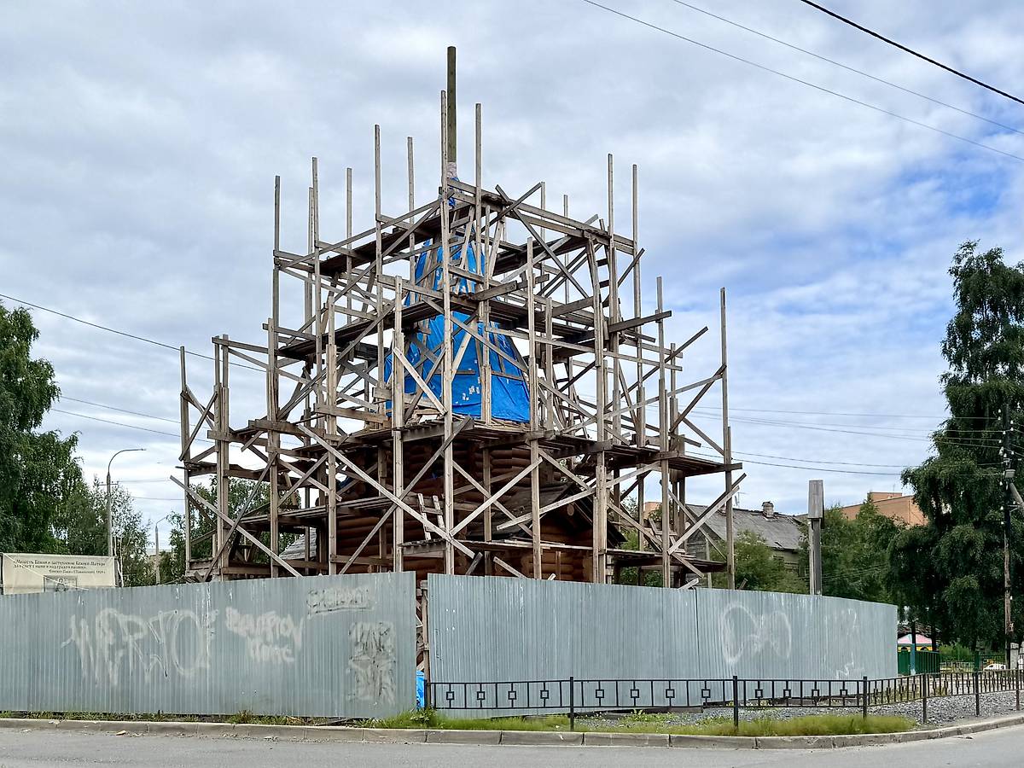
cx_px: 512
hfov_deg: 71.6
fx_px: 710
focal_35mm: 24
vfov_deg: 56.8
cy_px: 384
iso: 80
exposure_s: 1/2959
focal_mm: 6.76
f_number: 1.78
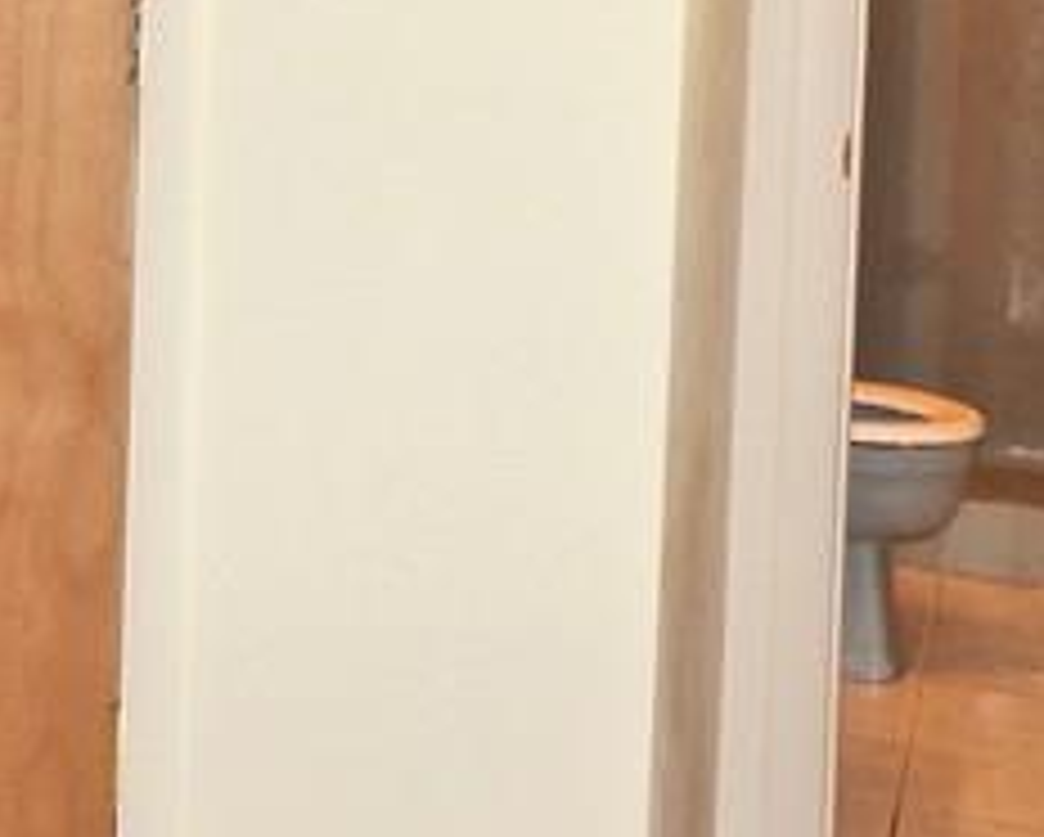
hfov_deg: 17.9
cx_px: -374
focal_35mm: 99
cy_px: -166
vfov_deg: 15.0
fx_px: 3062
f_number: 3
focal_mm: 4
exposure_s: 1/30
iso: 200
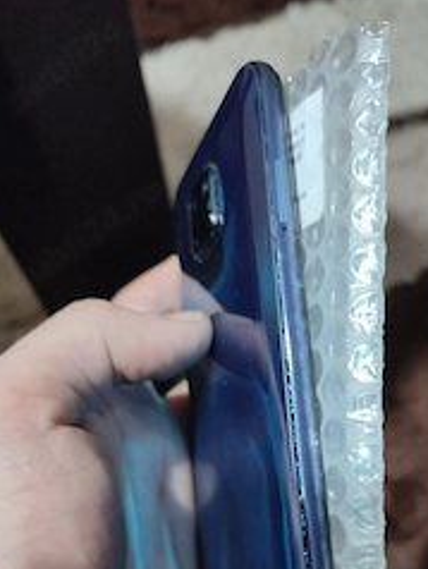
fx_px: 691
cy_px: 454
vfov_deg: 42.7
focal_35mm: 42
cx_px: 318
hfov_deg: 33.7
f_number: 1.9
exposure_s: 1/20
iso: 423
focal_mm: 6.04
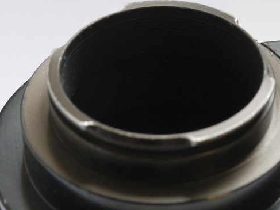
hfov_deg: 13.8
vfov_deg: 10.3
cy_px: 203
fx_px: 1156
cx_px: 182
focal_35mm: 143
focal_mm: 29
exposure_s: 1/15
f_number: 10
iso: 400
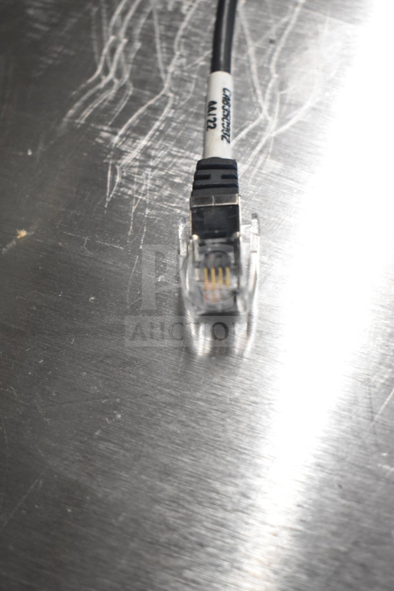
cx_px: 197
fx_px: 862
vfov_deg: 37.9
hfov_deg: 25.8
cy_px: 296
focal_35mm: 52
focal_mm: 35
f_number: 4.5
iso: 2800
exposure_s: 1/60
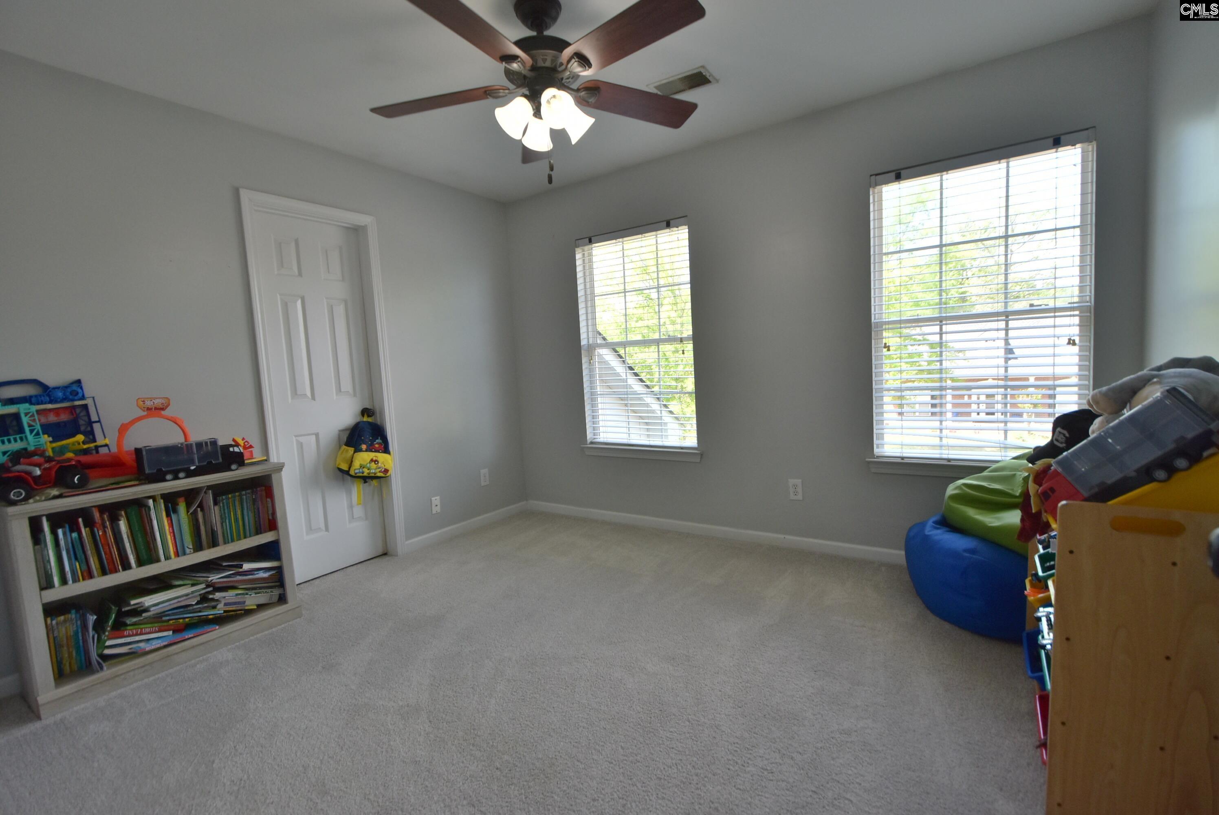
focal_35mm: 15
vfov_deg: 77.4
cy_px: 408
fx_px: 508
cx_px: 610
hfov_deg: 100.3
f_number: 3.5
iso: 400
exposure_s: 1/500
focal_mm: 10
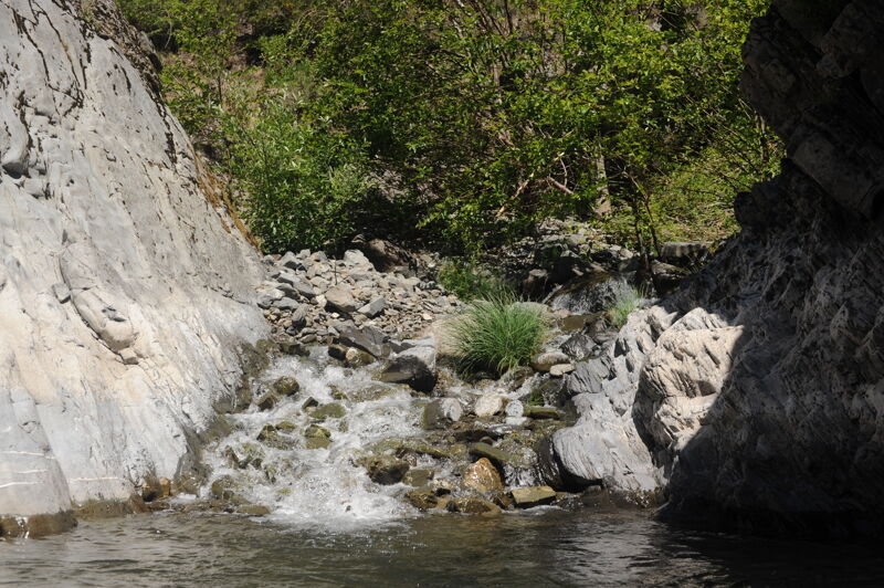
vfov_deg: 26.9
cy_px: 294
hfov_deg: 39.6
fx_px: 1227
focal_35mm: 50
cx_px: 442
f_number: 7.1
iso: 250
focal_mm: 50
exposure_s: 1/800
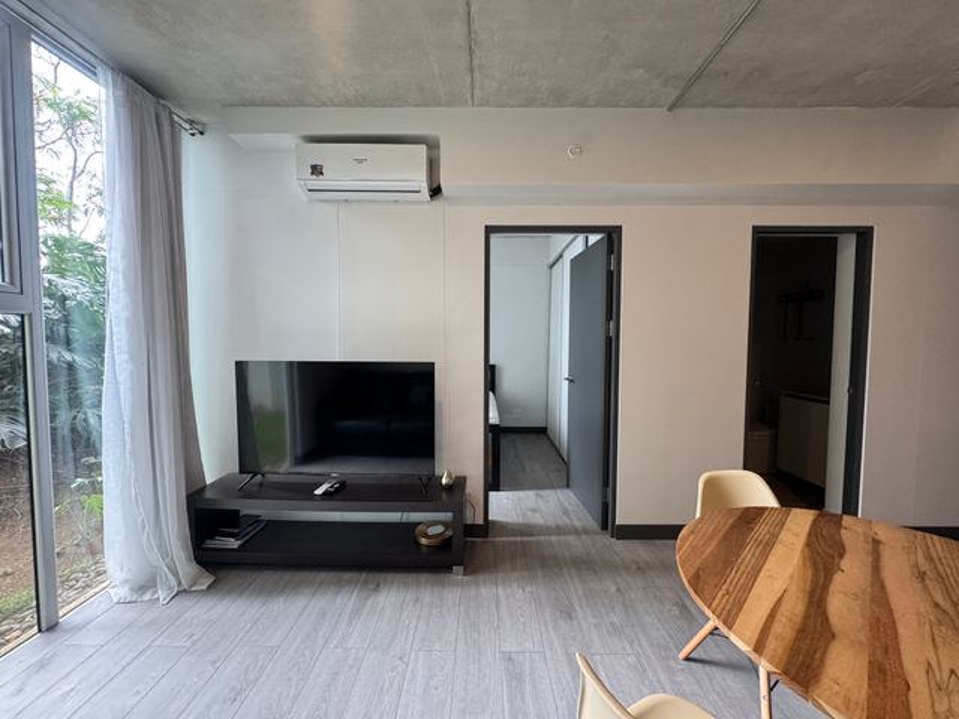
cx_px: 480
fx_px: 388
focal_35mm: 14
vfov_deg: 85.7
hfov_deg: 102.1
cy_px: 360
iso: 320
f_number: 2.2
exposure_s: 1/99
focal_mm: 2.22
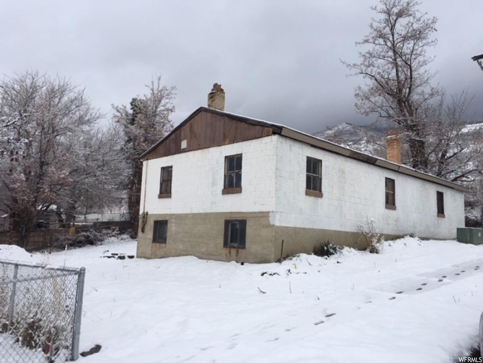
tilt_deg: +8.3
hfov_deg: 61.7
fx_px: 405
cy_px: 182
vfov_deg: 48.2
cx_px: 242
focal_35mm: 29
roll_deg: -2.9
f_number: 2.2
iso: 25
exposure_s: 1/1508
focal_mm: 4.15
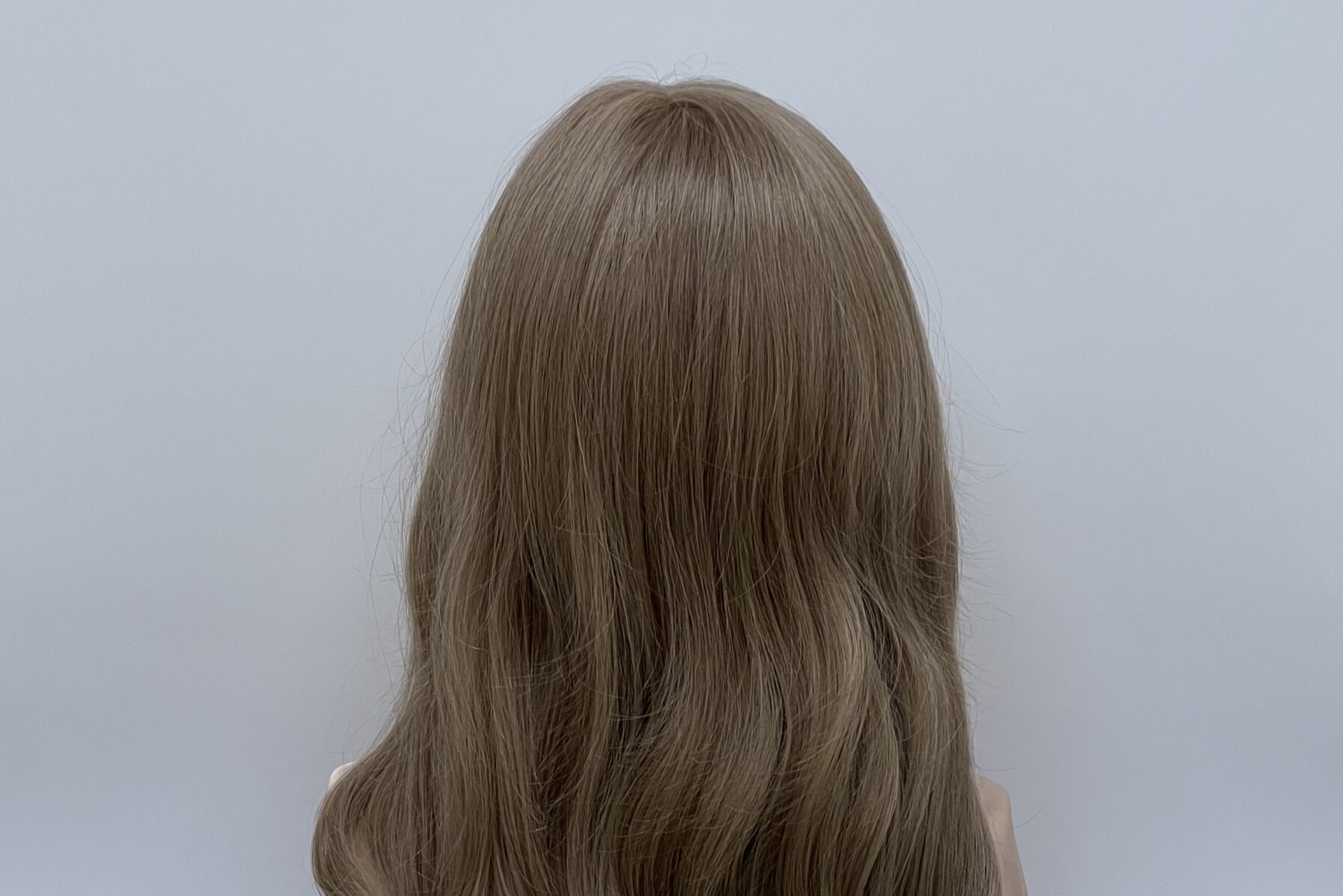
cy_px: 661
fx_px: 4253
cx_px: 676
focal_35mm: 114
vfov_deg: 12.0
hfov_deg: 17.9
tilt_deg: -12.3
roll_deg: -0.3
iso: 160
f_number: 2.8
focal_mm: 9
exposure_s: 1/100
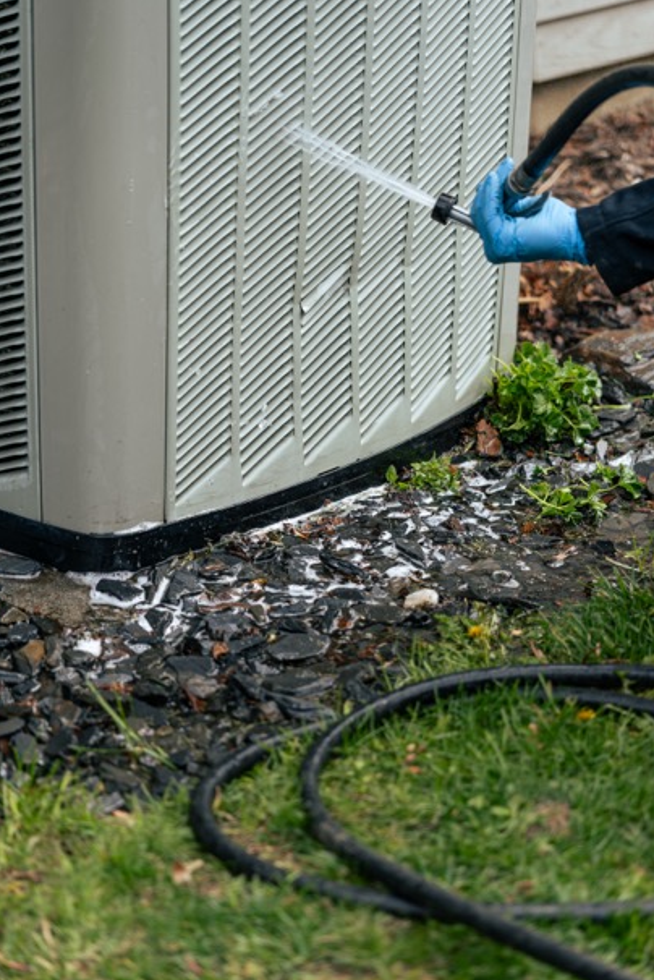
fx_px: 3021
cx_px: 328
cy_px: 492
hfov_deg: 12.4
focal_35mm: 111
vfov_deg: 18.4
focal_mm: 105
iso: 160
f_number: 2.8
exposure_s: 1/1000
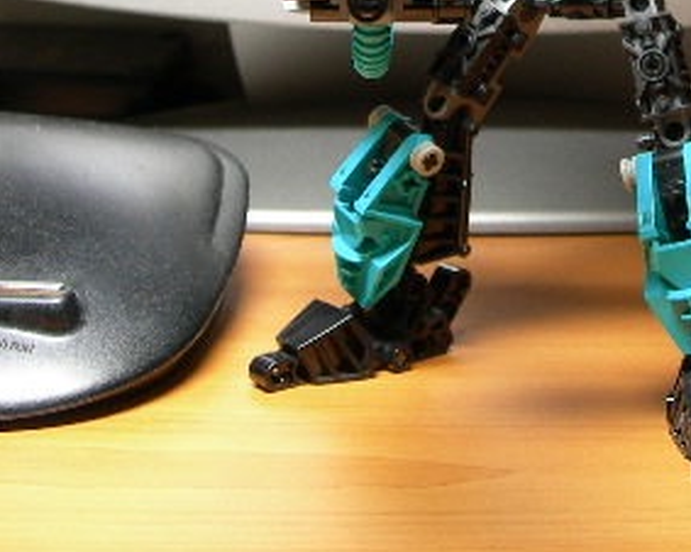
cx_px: 505
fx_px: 1717
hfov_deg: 22.6
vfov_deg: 17.7
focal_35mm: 84
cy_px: -22
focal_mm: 7.8
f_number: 2.8
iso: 50
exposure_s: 1/9.4
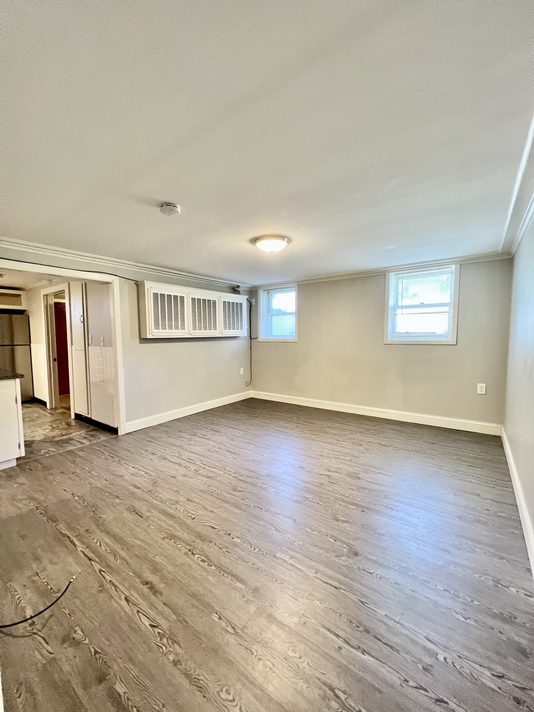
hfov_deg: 89.9
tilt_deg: -4.7
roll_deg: +0.9
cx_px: 267
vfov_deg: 106.2
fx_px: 267
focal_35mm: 13
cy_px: 356
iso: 250
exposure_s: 1/60
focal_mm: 1.57
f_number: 1.8
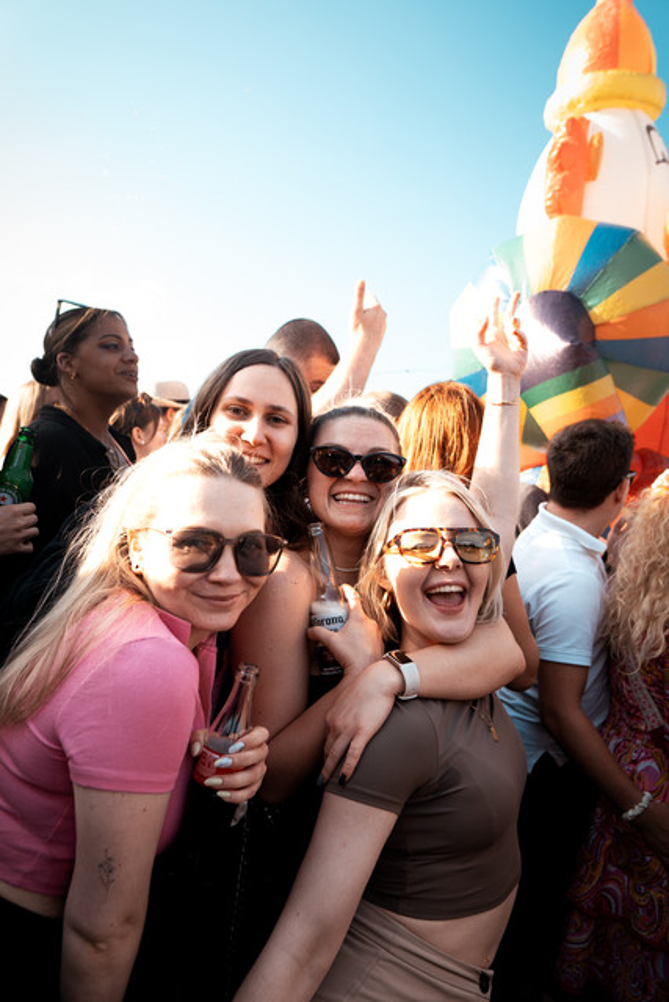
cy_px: 501
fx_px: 669
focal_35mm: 24
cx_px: 334
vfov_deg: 73.7
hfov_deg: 53.2
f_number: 2.5
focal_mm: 16
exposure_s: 1/800
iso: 250
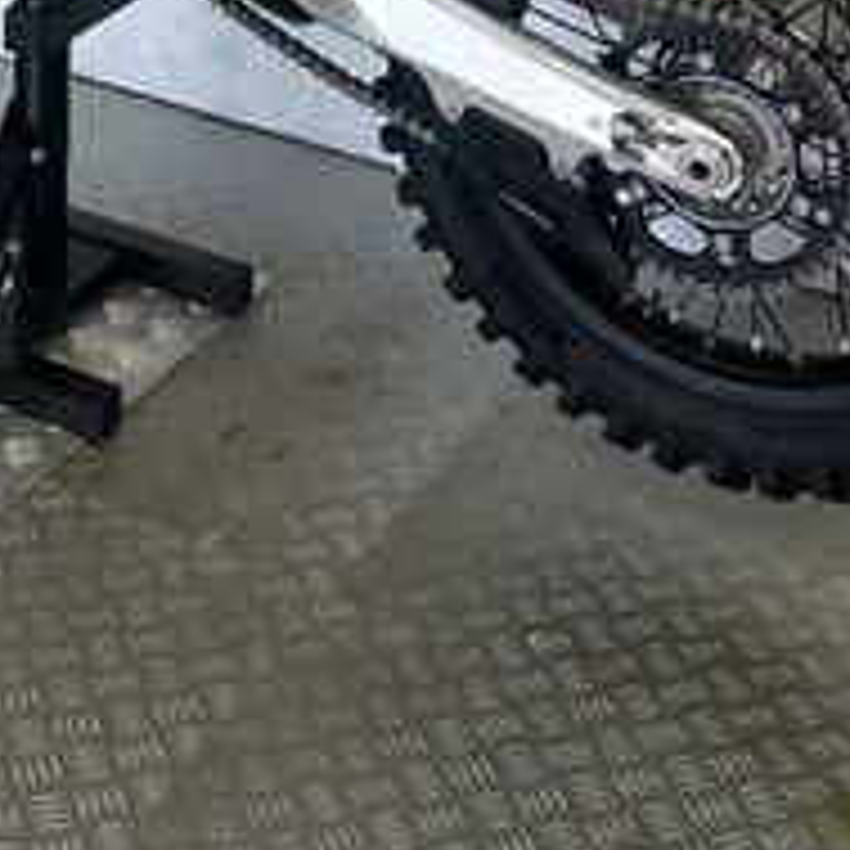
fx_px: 2167
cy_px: -216
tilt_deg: -17.9
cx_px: 211
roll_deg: -2.0
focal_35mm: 78
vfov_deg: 20.5
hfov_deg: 22.0
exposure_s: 1/100
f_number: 1.6
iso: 80
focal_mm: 5.1
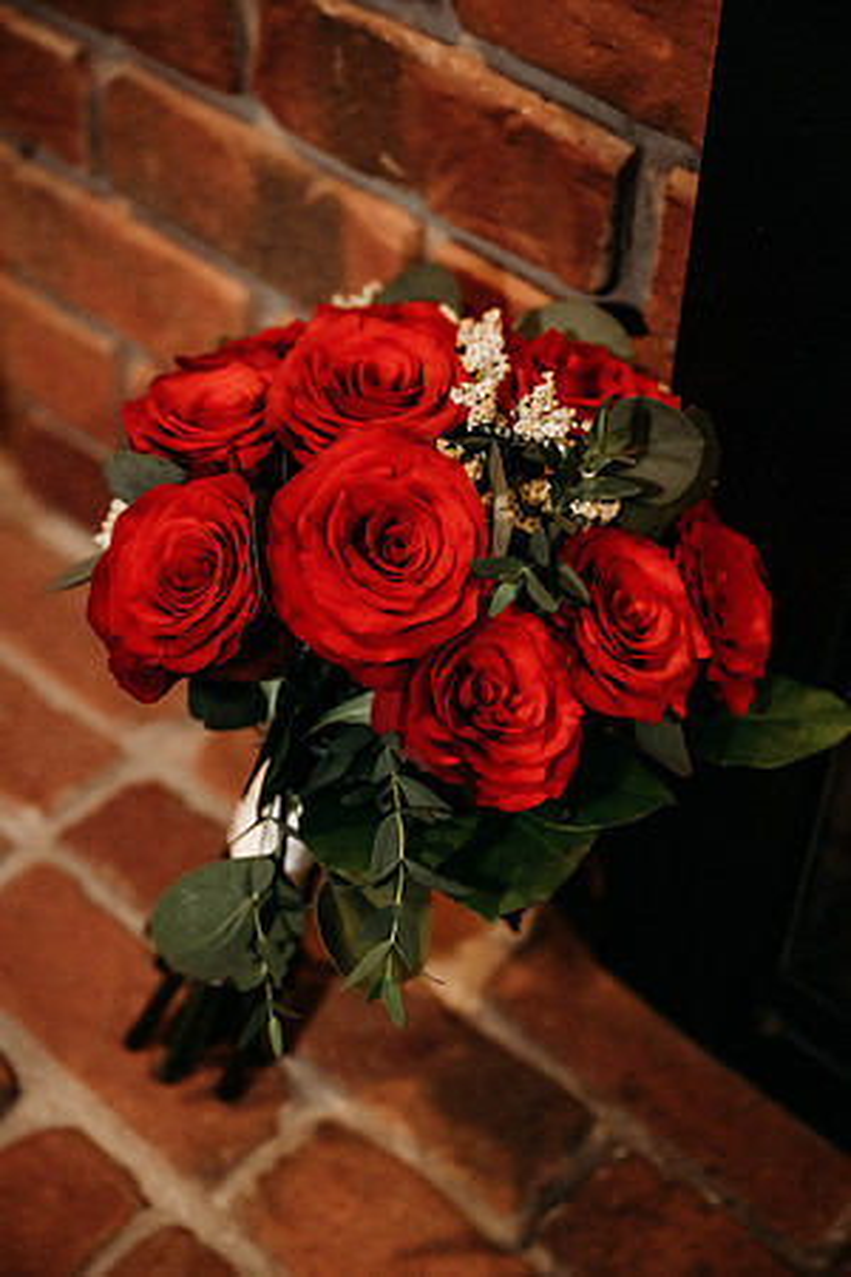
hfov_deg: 23.8
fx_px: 2021
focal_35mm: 57
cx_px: 426
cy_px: 638
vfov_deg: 35.1
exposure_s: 1/320
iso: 2500
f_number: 4
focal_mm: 57
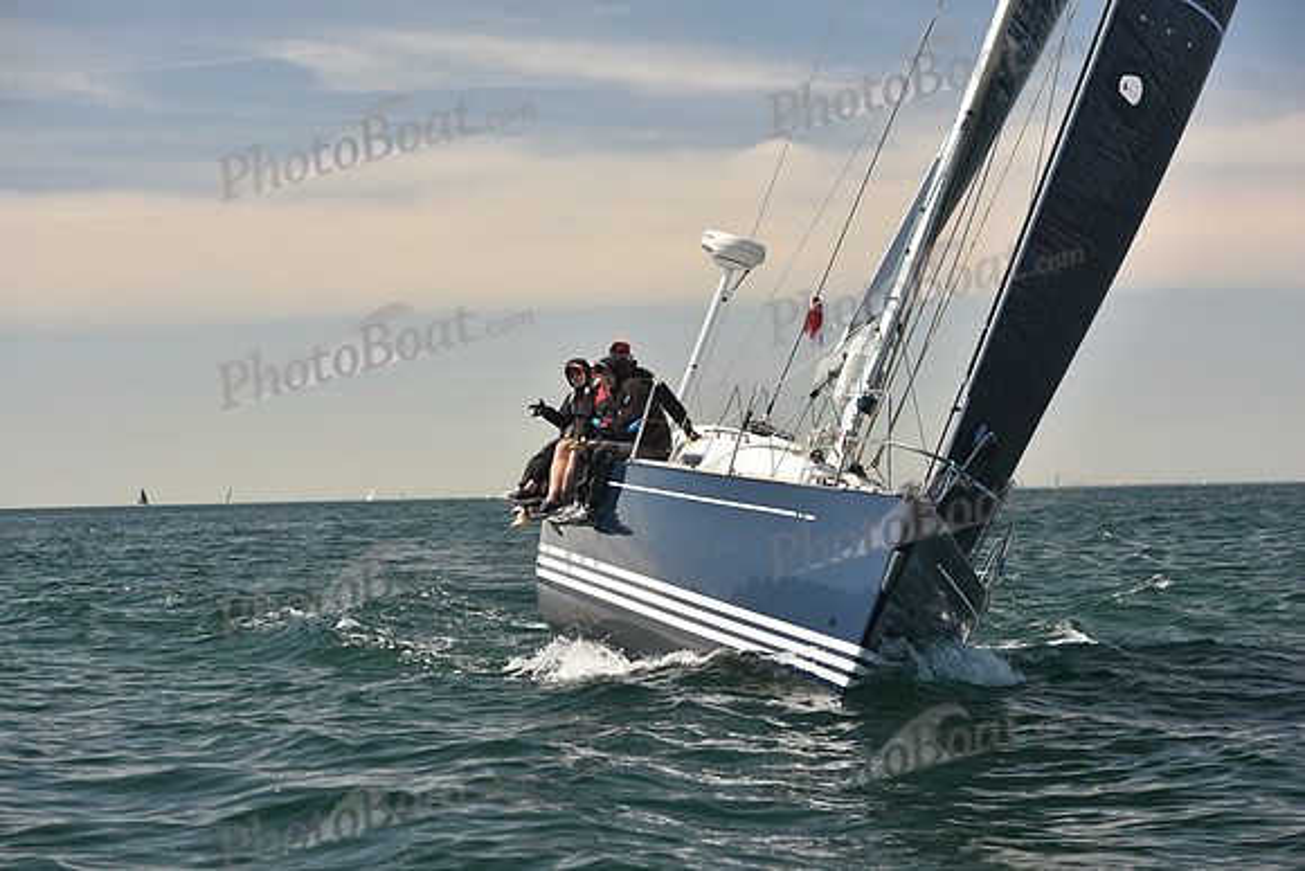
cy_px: 436
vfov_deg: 14.0
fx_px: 3553
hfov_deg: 20.8
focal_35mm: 98
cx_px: 652
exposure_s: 1/640
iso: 250
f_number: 5.6
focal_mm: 98
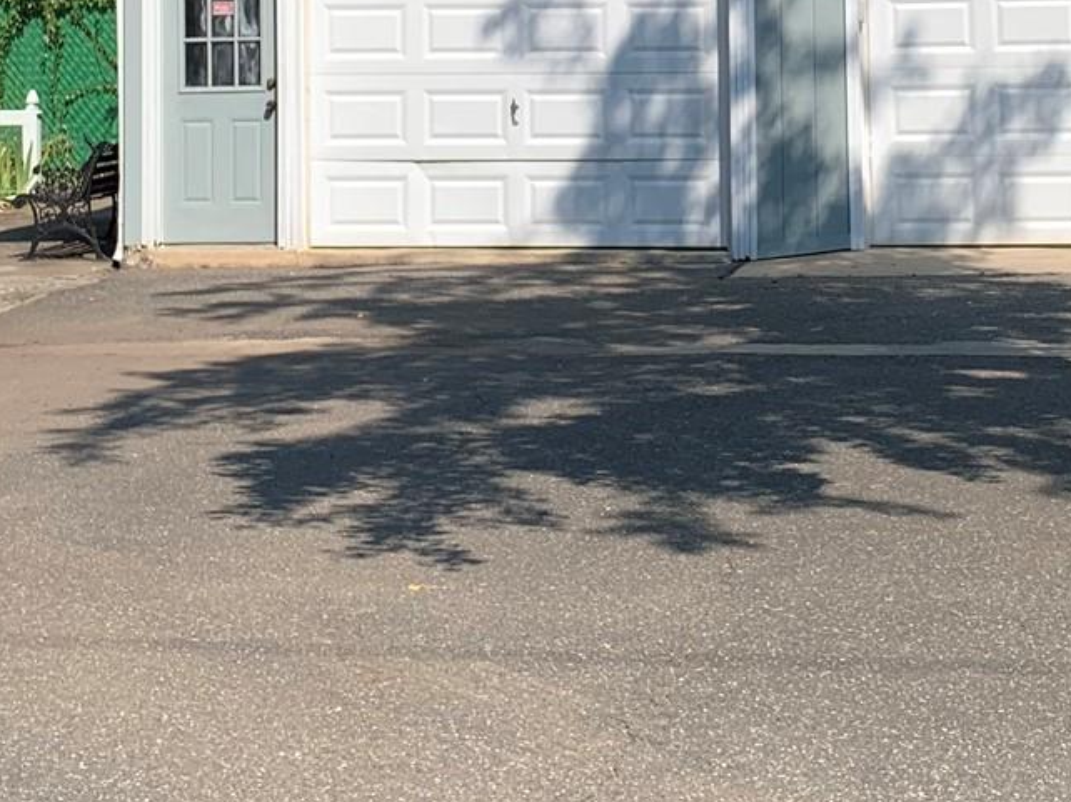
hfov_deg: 23.4
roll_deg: +0.4
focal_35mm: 83
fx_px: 2567
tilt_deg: +2.8
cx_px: 757
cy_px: -43
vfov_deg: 17.3
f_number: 1.8
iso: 25
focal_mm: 4.25
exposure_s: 1/991
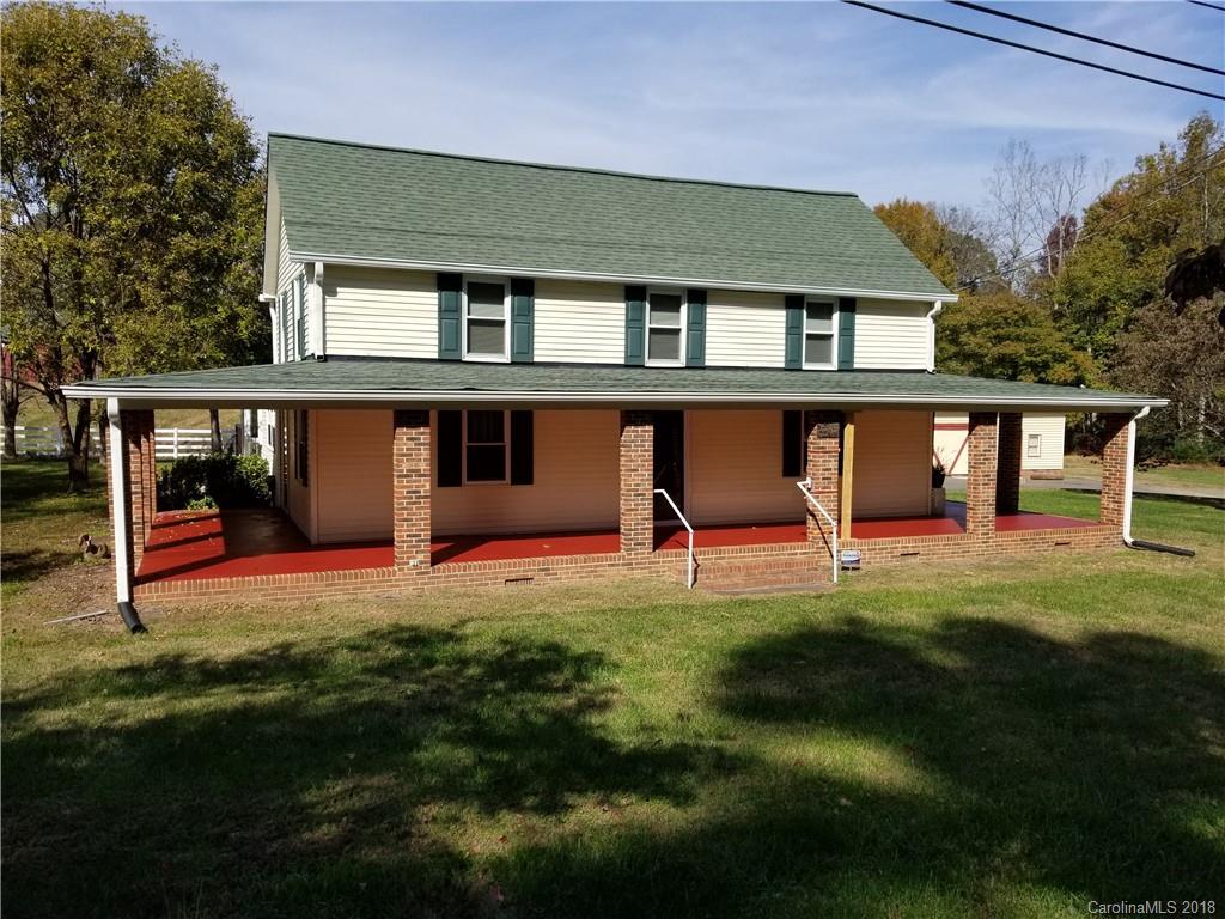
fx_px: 920
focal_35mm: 26
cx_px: 612
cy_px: 460
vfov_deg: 53.1
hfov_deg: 67.3
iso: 50
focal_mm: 4.3
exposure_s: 1/3072
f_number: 1.7
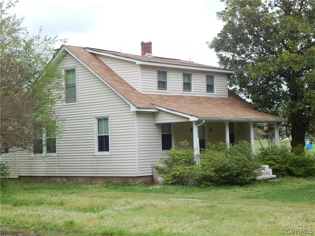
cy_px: 118
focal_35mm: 69
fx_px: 628
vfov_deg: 21.3
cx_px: 158
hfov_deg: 28.2
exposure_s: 1/250
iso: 125
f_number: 4.1
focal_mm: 12.3
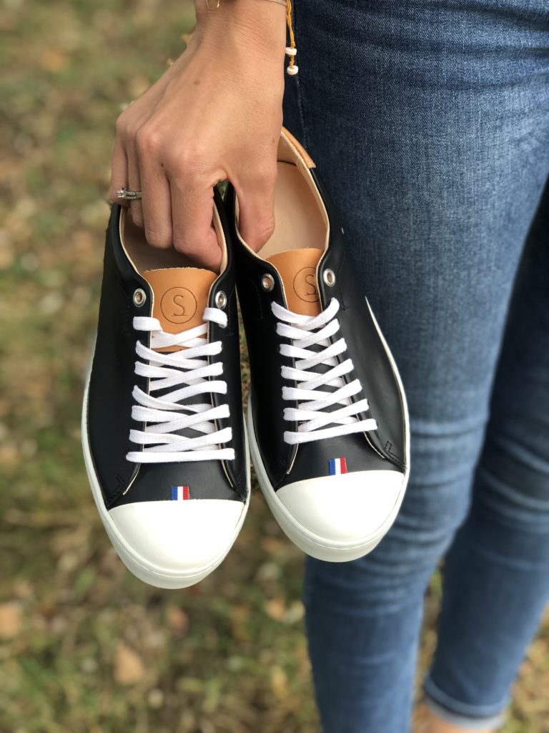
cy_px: 366
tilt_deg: -29.4
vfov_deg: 33.8
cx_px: 274
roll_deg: +0.4
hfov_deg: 25.7
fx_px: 1205
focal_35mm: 57
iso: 25
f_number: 2.8
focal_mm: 6.6
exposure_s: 1/60
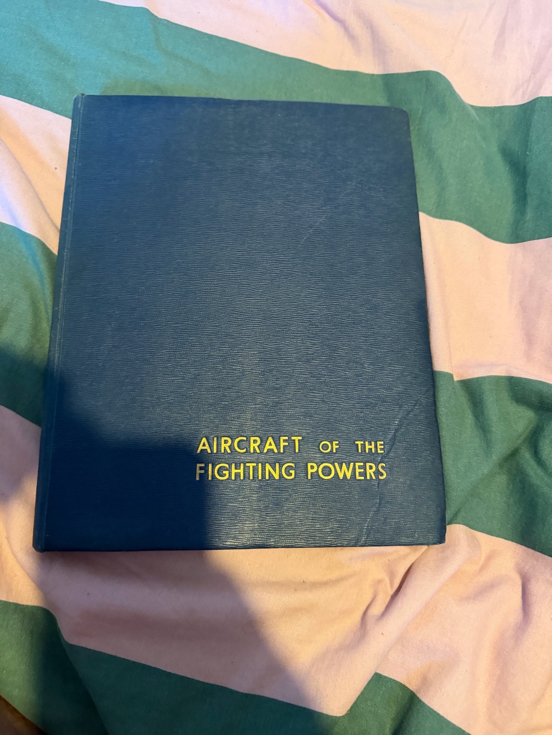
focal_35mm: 24
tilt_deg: -69.2
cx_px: 276
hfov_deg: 56.8
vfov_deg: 71.6
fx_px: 510
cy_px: 368
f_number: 1.78
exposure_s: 1/40
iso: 800
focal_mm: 6.76
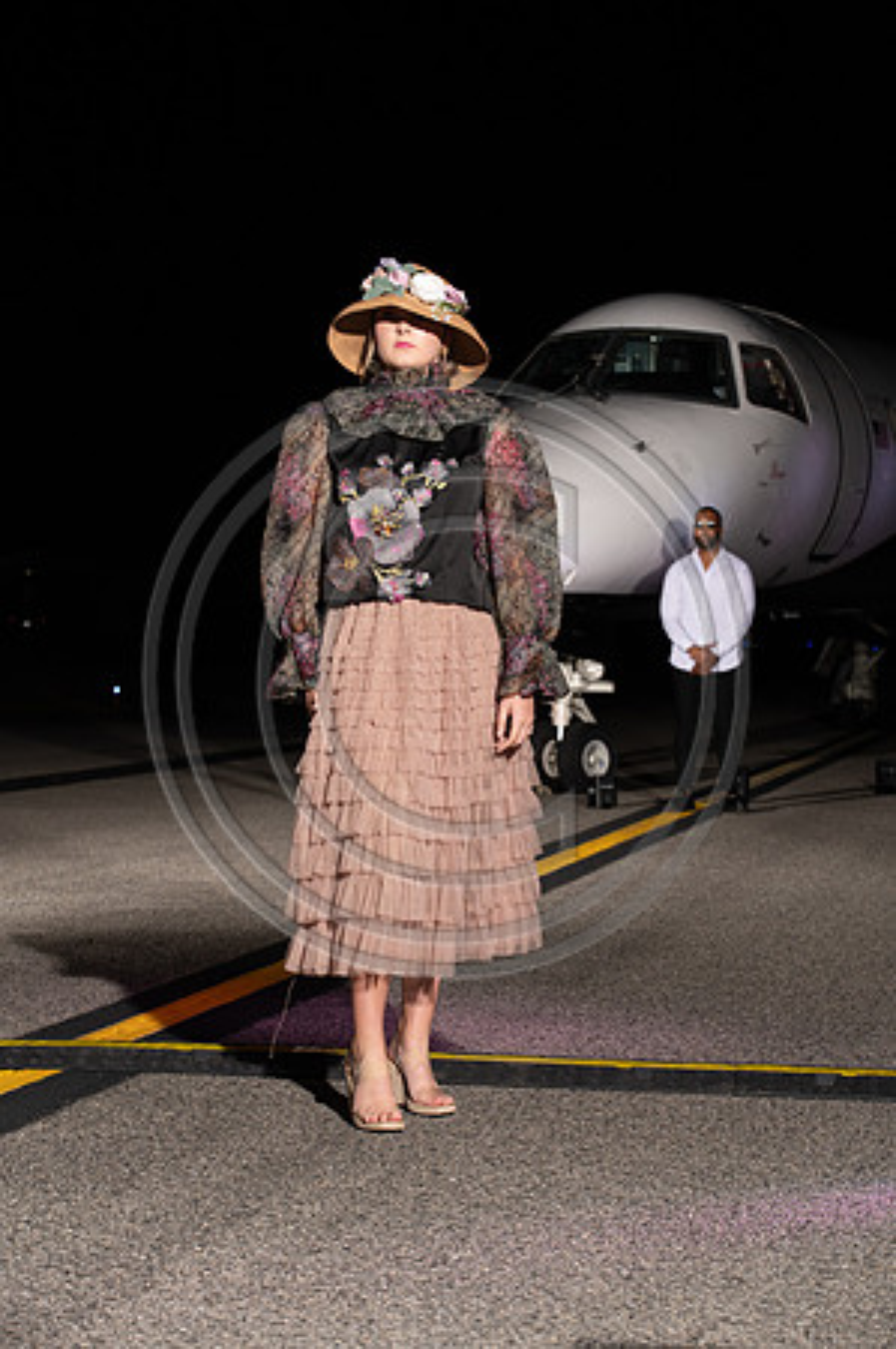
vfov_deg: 23.9
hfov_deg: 16.0
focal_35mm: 85
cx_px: 448
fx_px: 3180
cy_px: 674
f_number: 6.3
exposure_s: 1/200
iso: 1000
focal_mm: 85
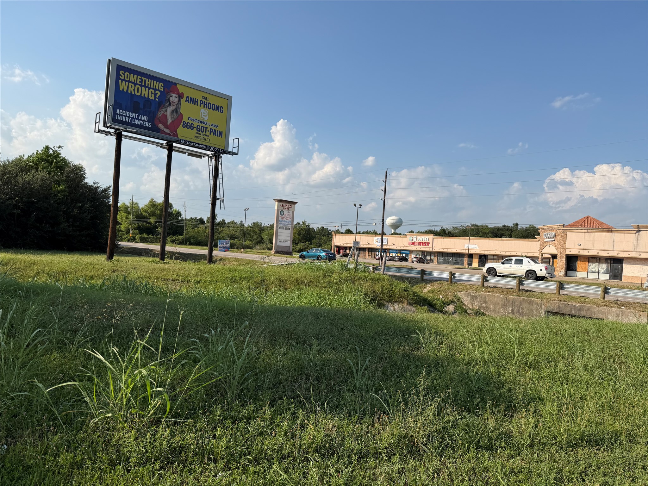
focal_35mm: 24
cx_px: 324
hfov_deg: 71.6
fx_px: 449
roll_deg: -3.6
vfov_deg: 56.8
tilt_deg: +0.1
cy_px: 243
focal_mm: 6.76
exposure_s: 1/5319
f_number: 1.78
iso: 80
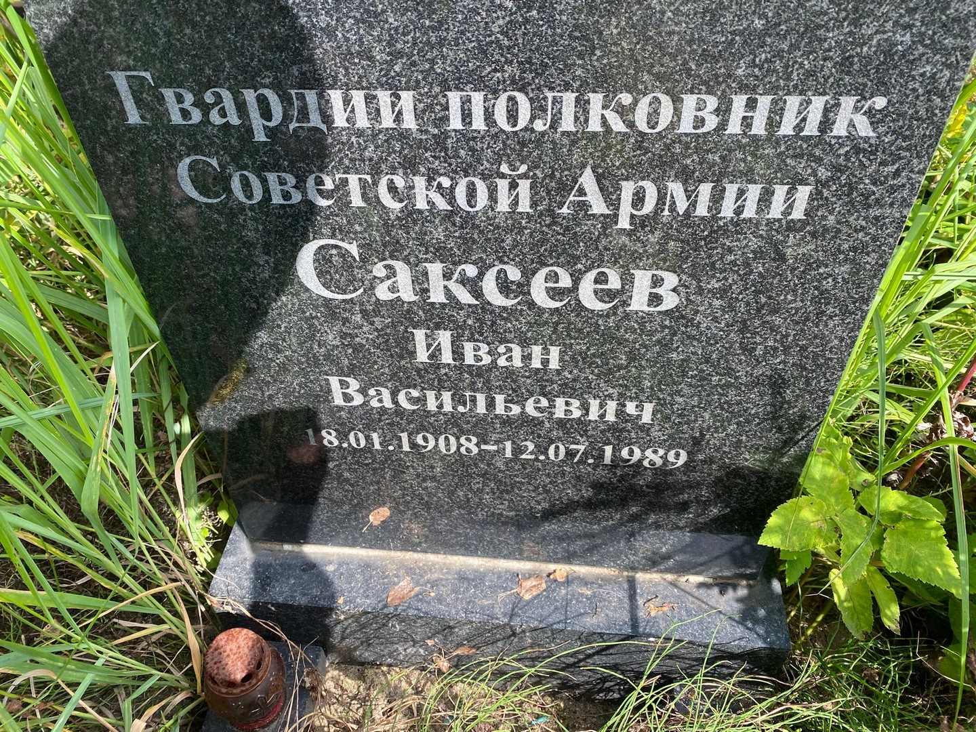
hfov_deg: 67.3
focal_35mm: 26
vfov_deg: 53.1
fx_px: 733
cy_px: 366
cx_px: 488
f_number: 1.8
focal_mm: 4.25
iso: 32
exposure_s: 1/554
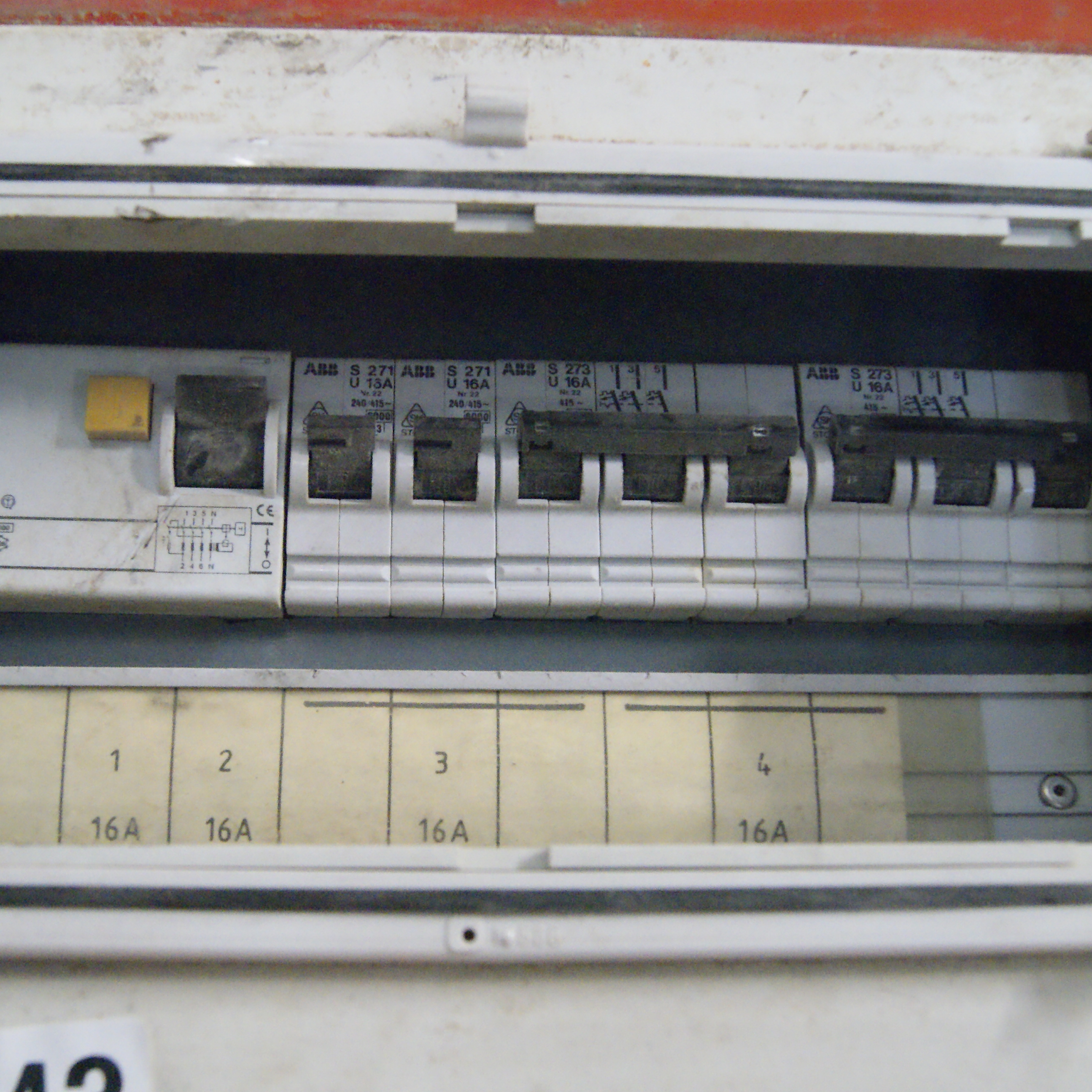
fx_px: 1499
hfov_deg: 39.9
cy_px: 546
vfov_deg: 40.0
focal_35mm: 42
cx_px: 456
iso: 3200
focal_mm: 22
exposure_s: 1/25
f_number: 5.6
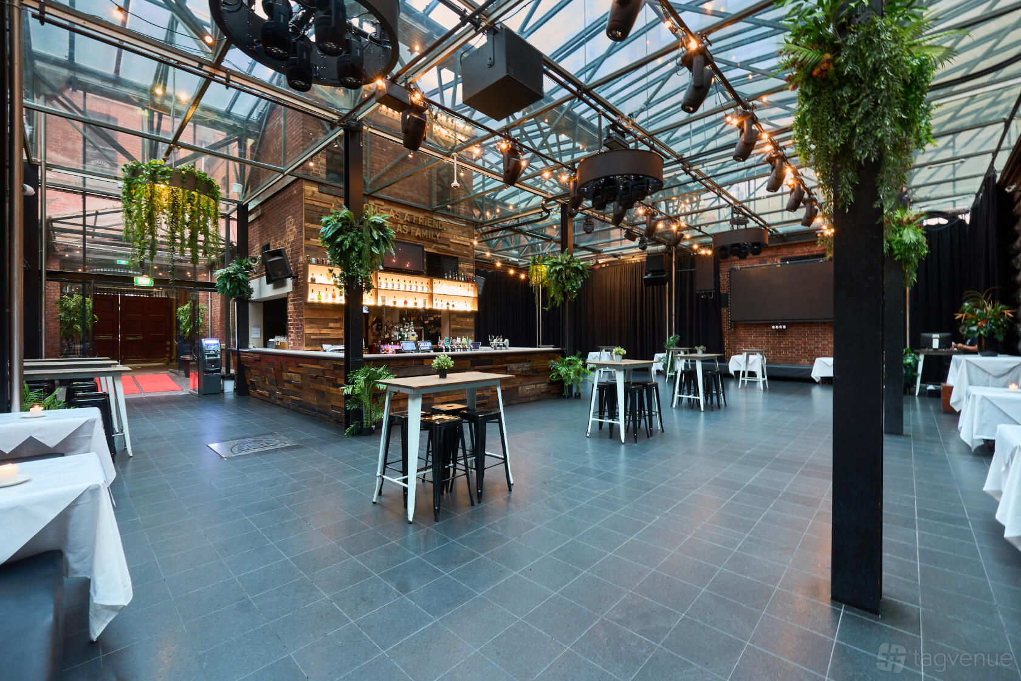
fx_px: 425
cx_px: 510
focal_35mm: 15
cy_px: 340
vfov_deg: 77.3
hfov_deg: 100.4
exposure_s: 1
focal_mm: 10
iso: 200
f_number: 8
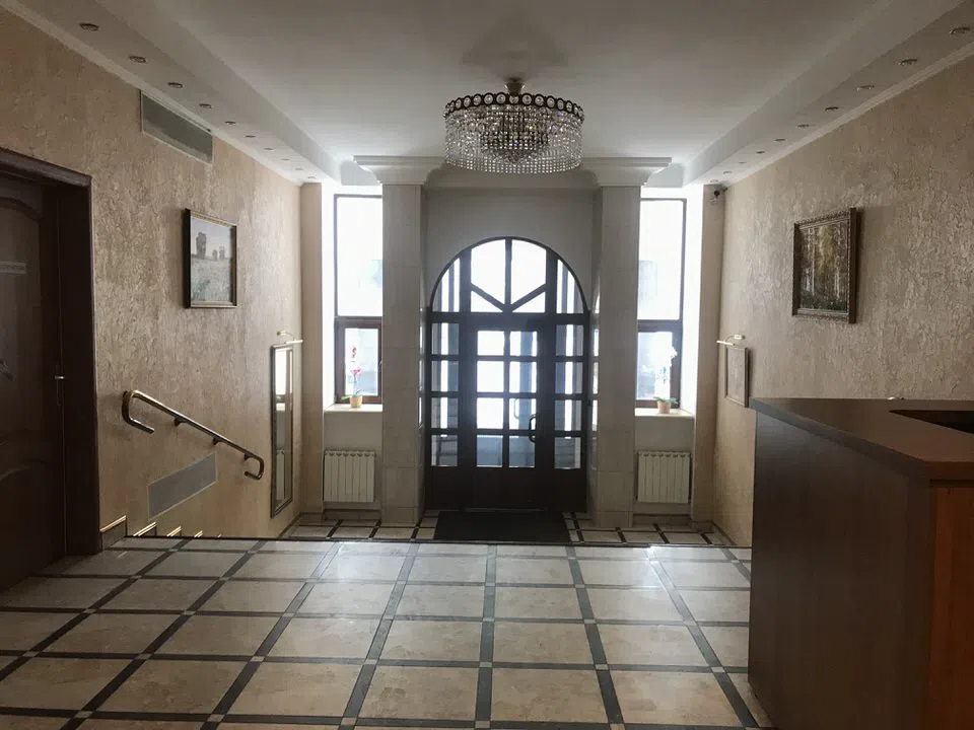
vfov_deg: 49.7
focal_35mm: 28
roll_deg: -0.3
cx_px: 487
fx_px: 788
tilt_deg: -3.0
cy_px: 365
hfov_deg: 63.4
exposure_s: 1/20
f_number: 1.8
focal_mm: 3.99
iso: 40
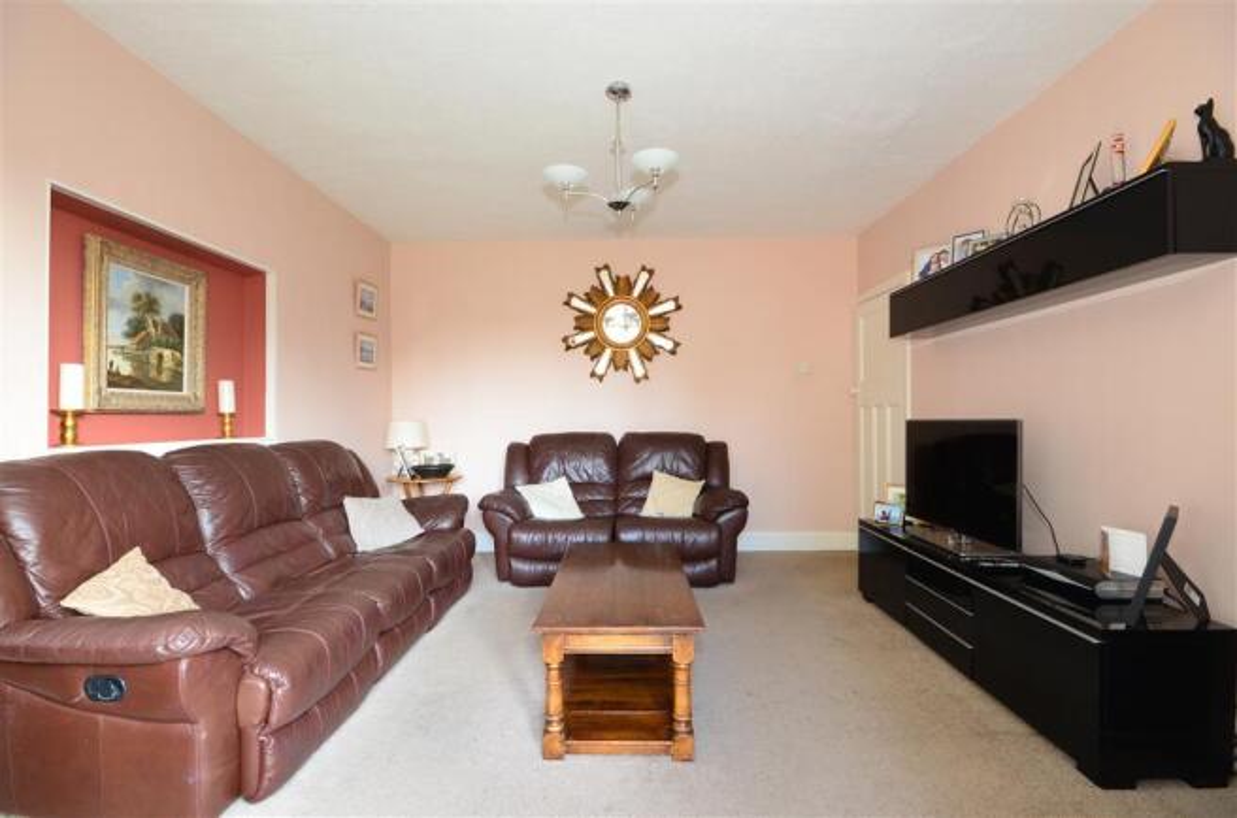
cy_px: 409
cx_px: 618
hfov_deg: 95.1
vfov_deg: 71.8
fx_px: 566
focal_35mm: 16
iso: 640
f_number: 11
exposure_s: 1/4
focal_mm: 11
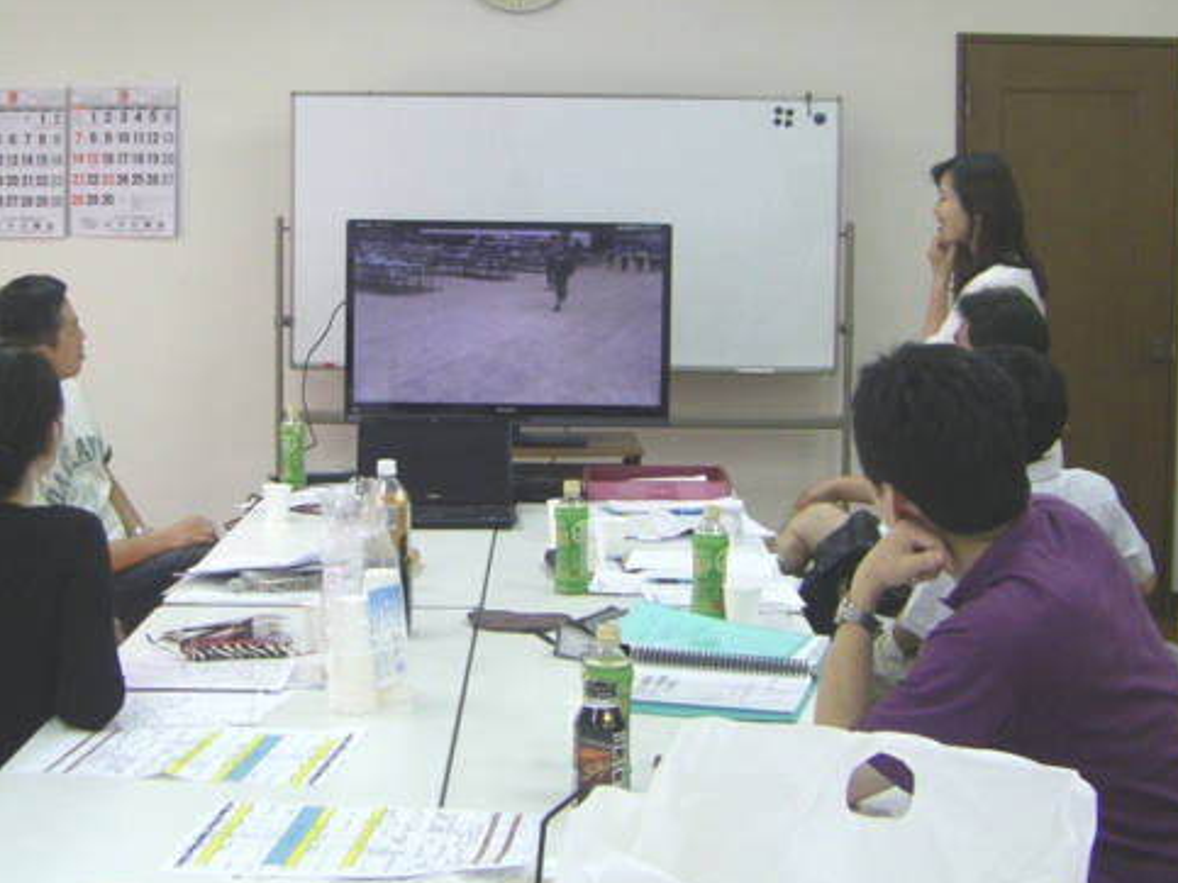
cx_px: 466
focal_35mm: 63
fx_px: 2143
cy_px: 295
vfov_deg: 23.2
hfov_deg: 30.6
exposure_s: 1/50
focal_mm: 6.3
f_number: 3.5
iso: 200
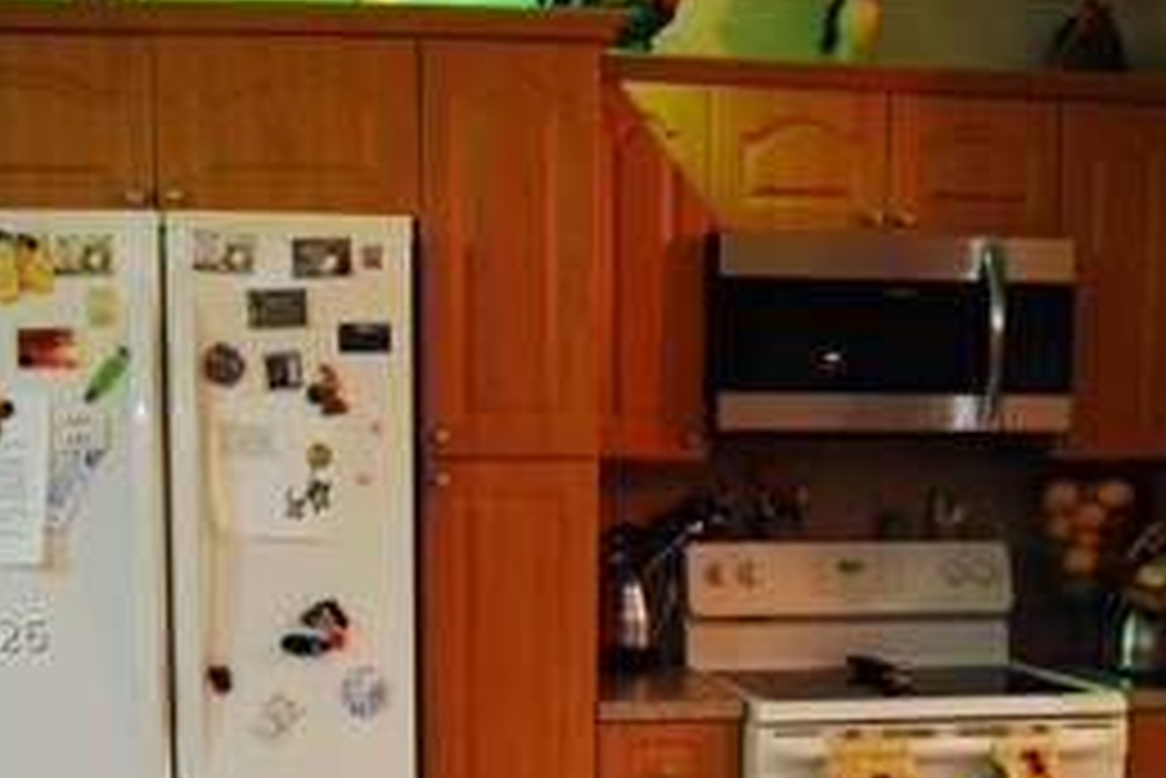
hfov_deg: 39.5
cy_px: 632
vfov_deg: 26.5
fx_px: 1620
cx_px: 522
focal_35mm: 50
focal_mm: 18
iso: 800
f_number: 3.5
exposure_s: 1/15
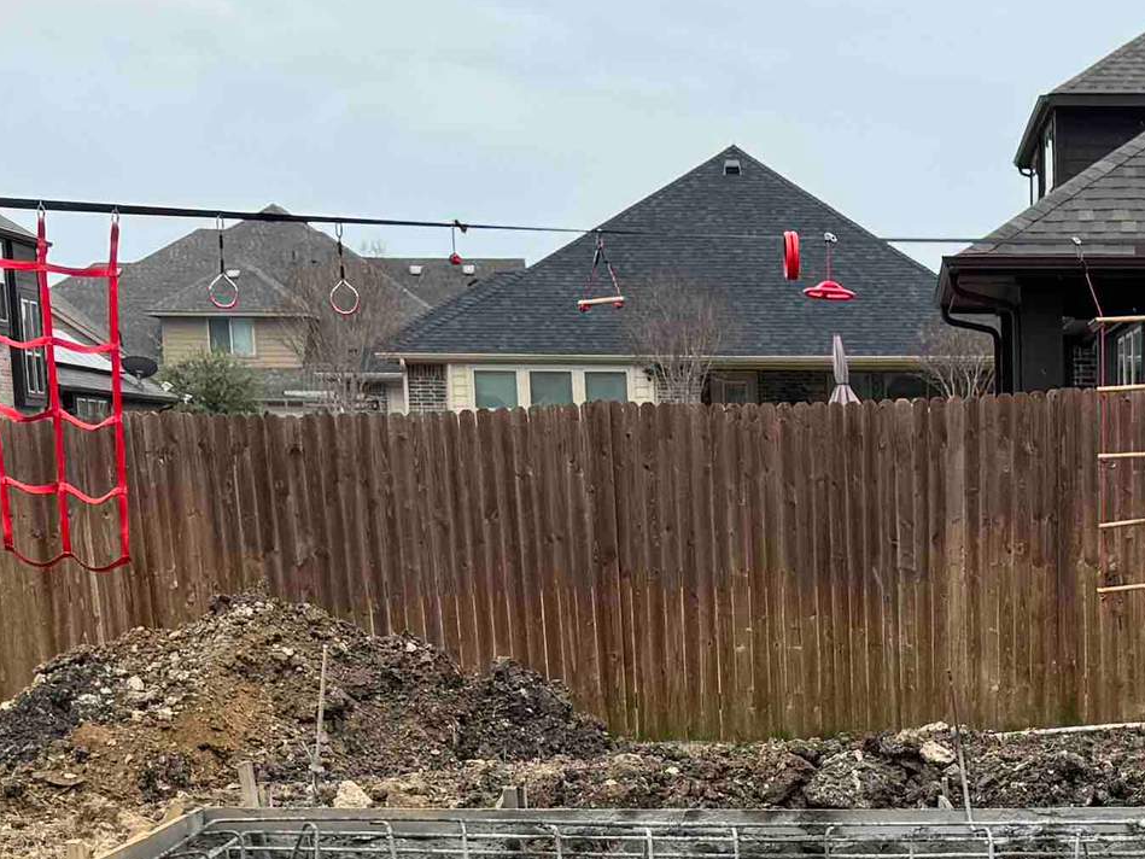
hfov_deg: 18.7
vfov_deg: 13.6
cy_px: 1301
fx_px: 3374
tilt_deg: -13.4
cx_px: 1172
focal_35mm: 102
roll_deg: +0.4
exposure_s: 1/645
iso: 80
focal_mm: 6.86
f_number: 1.78
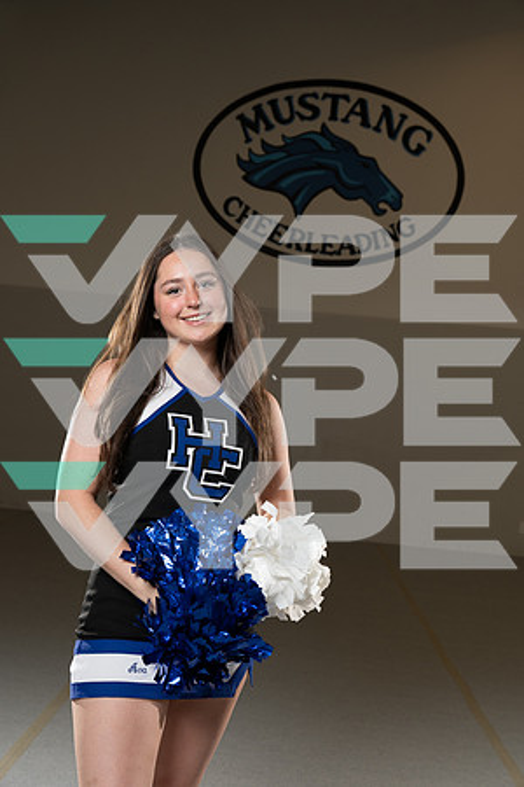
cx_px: 262
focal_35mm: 47
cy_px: 394
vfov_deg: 41.9
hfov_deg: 28.6
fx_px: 1026
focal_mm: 47
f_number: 5.6
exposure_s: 1/250
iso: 500
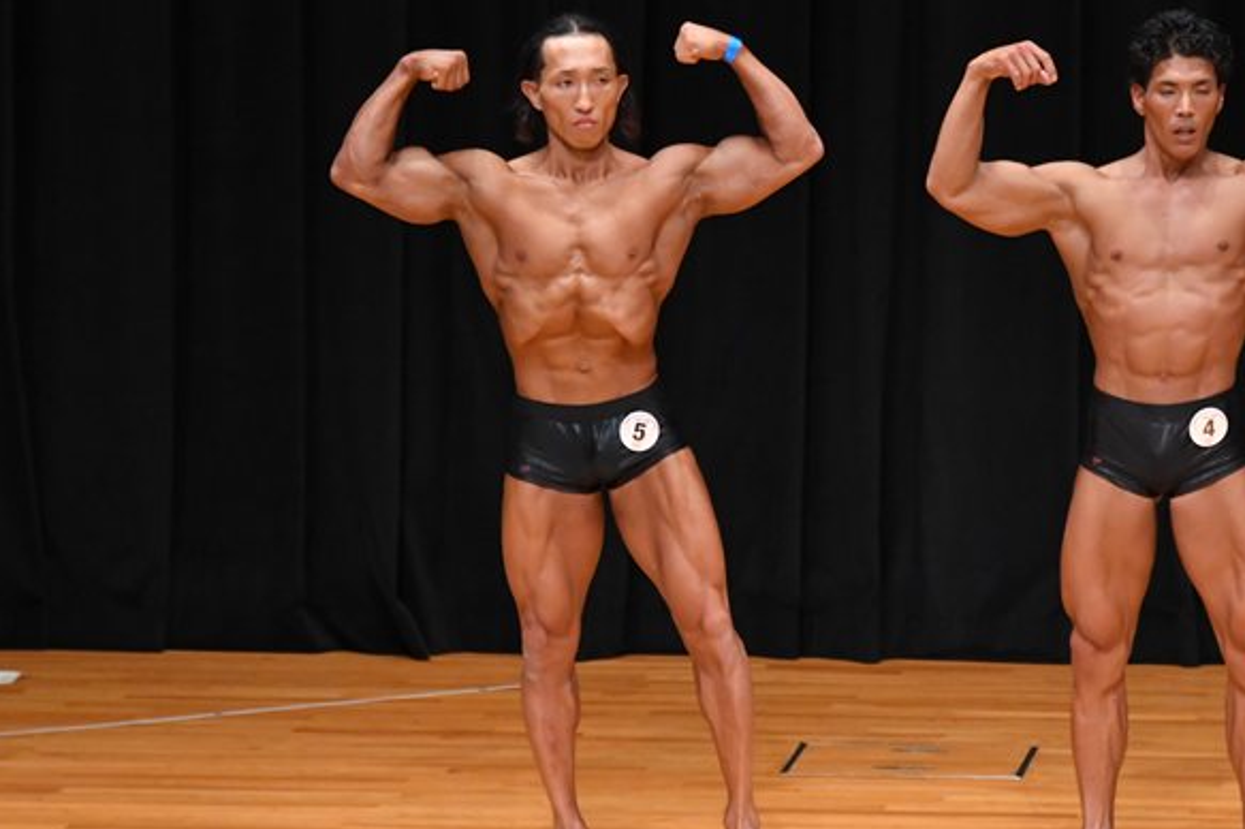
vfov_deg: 3.8
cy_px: 464
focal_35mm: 359
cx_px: 742
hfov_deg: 5.7
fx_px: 12408
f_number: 5.6
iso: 4000
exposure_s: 1/400
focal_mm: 180
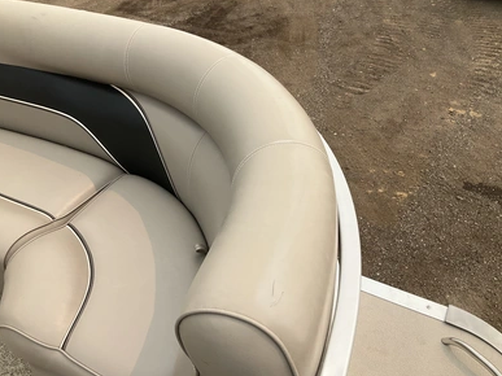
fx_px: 435
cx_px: 253
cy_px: 188
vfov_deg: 46.8
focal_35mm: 30
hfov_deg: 60.0
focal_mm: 3
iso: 25
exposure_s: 1/1984
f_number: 1.8
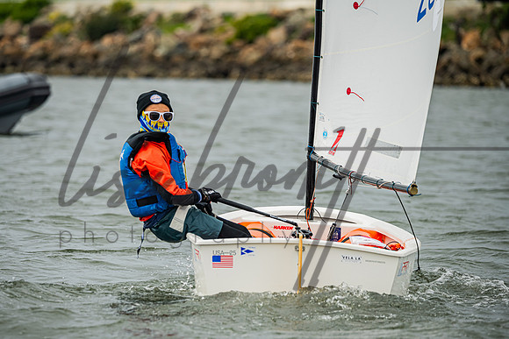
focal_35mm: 308
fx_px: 4354
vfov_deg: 4.5
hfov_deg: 6.7
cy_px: 195
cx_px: 208
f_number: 5
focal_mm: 260
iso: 320
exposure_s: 1/1250
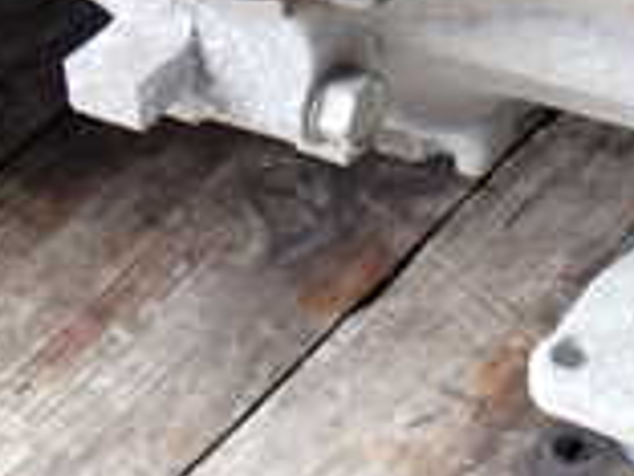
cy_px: -90
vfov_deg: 9.3
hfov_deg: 11.6
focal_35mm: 158
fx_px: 2894
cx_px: 1126
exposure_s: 1/40
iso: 200
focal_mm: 7.31
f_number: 2.8
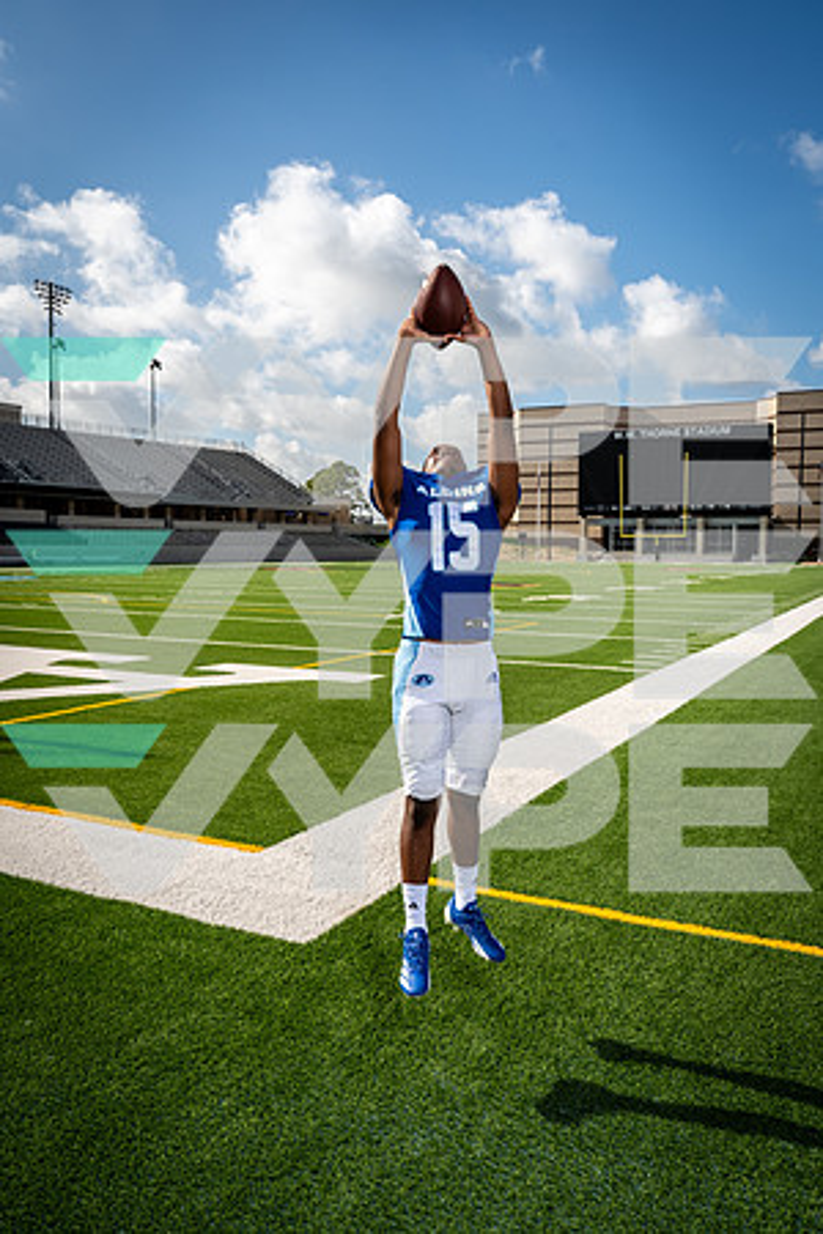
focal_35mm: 29
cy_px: 617
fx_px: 994
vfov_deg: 63.7
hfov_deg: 45.0
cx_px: 412
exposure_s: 1/250
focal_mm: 29
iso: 125
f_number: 8
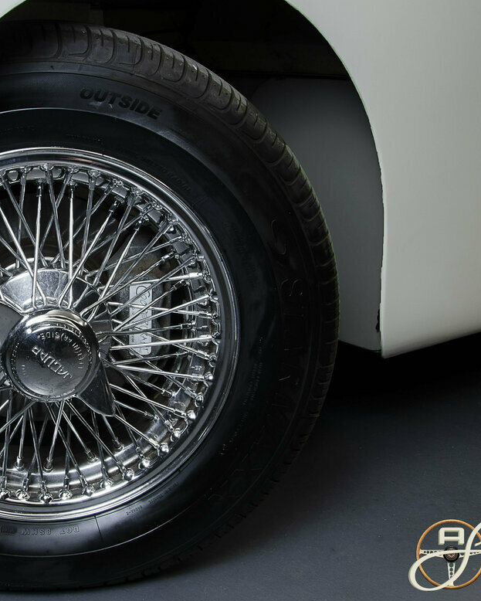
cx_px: 56
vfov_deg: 36.0
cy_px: 306
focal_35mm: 52
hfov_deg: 28.1
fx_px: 925
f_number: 13
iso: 200
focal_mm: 24
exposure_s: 1/2.5
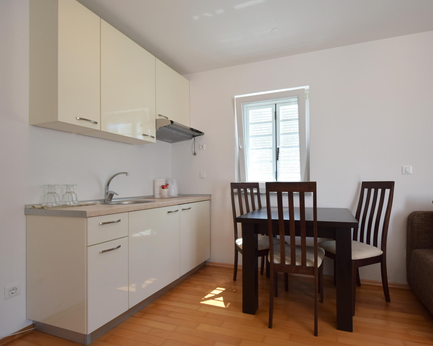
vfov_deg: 77.0
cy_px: 173
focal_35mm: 17
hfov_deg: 88.8
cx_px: 254
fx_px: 218
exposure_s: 1/125
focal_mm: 10
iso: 400
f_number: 5.6
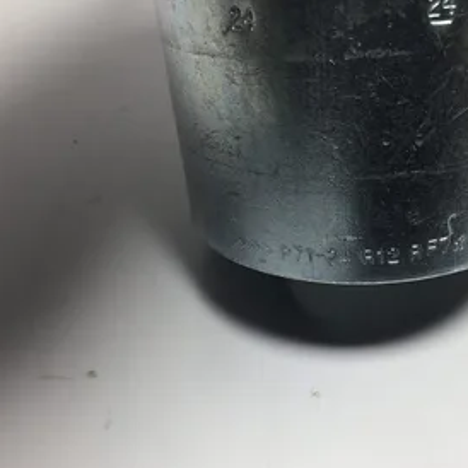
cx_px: 304
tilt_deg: -50.6
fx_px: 612
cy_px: 254
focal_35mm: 40
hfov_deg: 41.4
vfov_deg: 41.8
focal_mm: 3.3
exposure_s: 1/120
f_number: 2.4
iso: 32
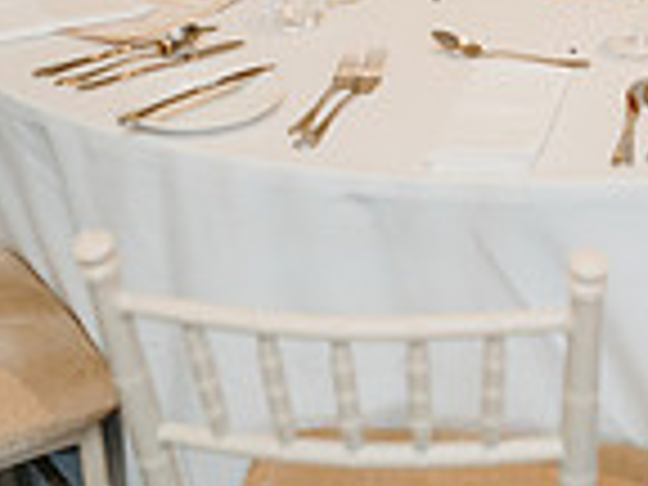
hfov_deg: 18.4
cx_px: 598
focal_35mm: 105
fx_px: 1966
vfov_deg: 13.3
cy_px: -230
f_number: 2.8
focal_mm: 35
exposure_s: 1/160
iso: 800
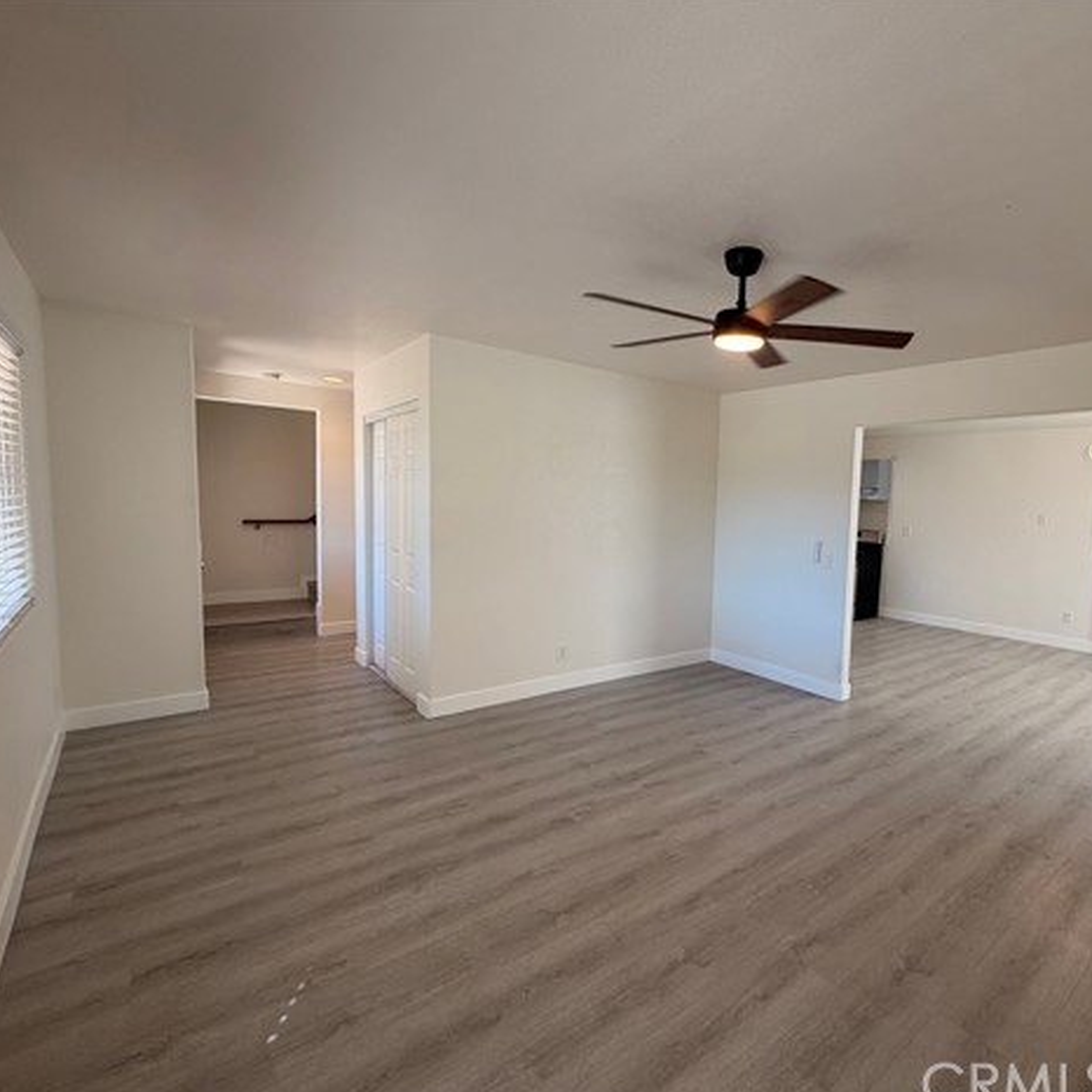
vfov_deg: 84.0
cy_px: 555
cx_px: 666
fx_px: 607
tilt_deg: -4.9
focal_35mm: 17
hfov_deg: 82.7
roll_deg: -2.0
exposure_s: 1/120
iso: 125
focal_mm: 2.22
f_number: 2.2
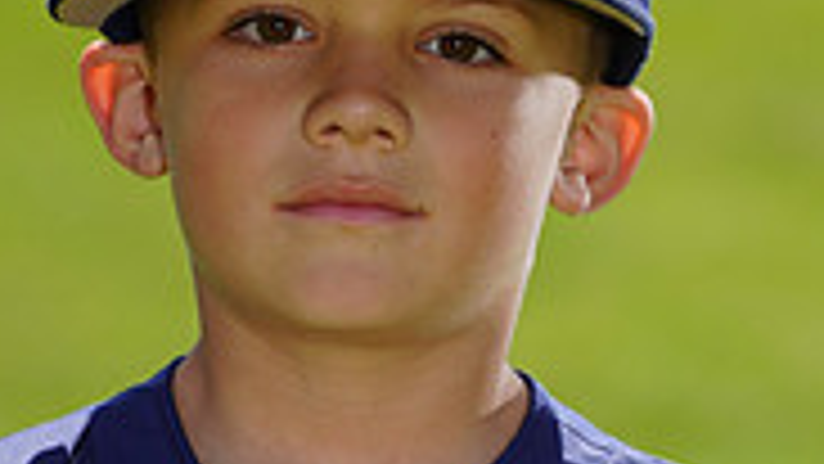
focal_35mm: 850
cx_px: 241
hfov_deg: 2.5
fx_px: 18575
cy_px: 797
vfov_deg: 1.4
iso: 100
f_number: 9
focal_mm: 256
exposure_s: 1/250
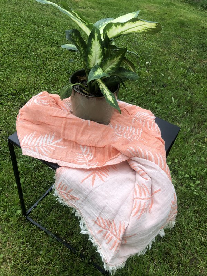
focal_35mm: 28
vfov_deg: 63.4
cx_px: 104
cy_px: 138
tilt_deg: -42.8
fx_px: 223
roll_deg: -12.6
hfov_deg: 49.7
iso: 40
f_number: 1.8
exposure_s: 1/120
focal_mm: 4
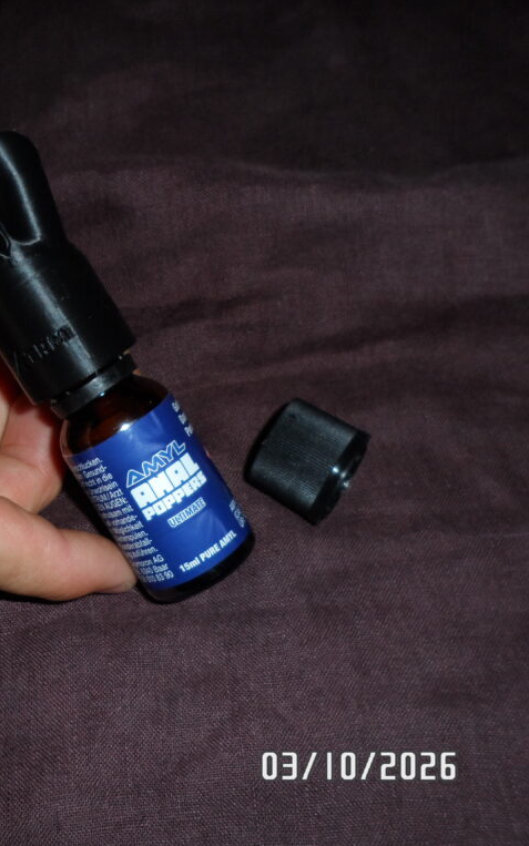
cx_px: 51
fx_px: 853
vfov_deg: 52.7
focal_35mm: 37
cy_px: 425
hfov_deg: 32.7
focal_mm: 4.9
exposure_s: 1/30
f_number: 9.4
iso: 100
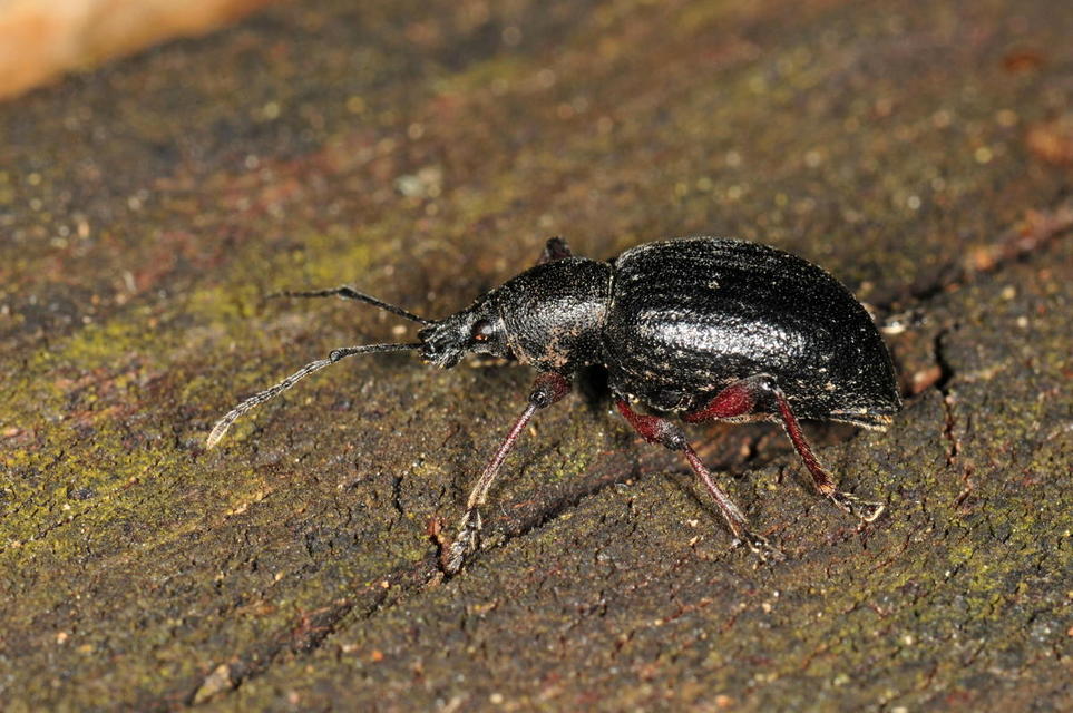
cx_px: 536
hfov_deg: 13.1
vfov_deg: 8.7
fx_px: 4690
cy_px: 356
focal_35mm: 158
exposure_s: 1/125
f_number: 36
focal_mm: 105
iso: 200
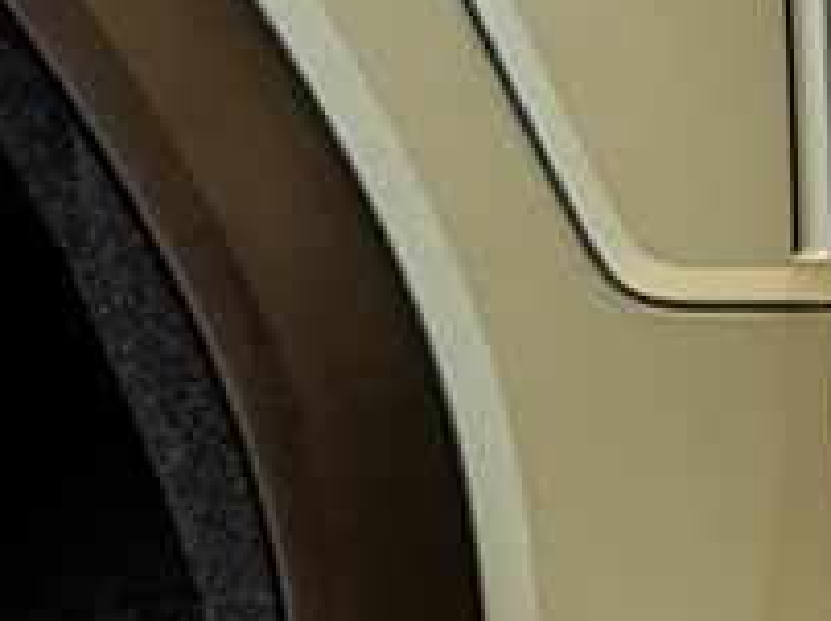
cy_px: 1189
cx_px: -1092
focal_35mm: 366
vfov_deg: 4.0
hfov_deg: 5.3
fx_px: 8776
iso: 640
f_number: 2.8
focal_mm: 75
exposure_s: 1/125
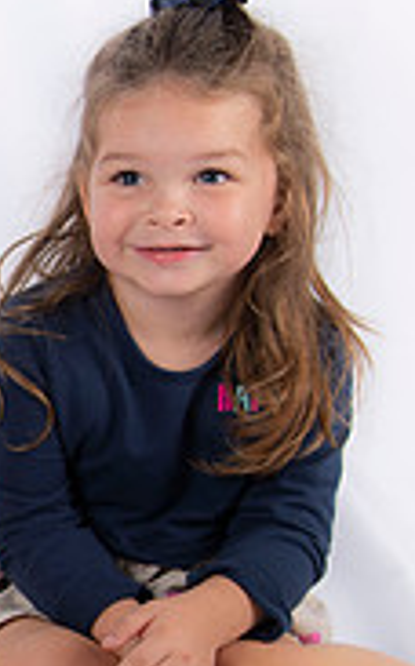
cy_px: 539
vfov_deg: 18.3
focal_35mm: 113
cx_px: -306
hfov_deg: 10.9
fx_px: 2050
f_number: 5.6
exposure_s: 1/200
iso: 100
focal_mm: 35
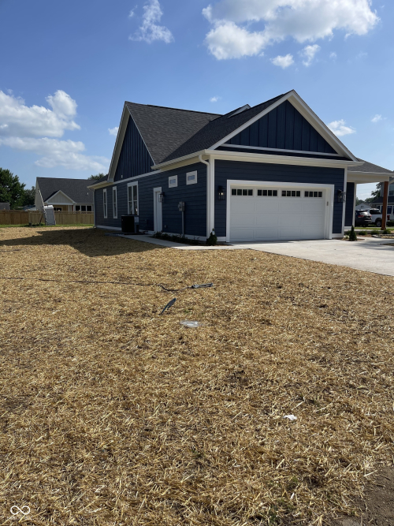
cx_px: 197
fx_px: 380
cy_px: 263
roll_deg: +0.3
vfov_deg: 69.4
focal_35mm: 25
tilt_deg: -7.8
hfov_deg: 54.9
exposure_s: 1/4717
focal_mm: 5.1
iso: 32
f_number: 1.6
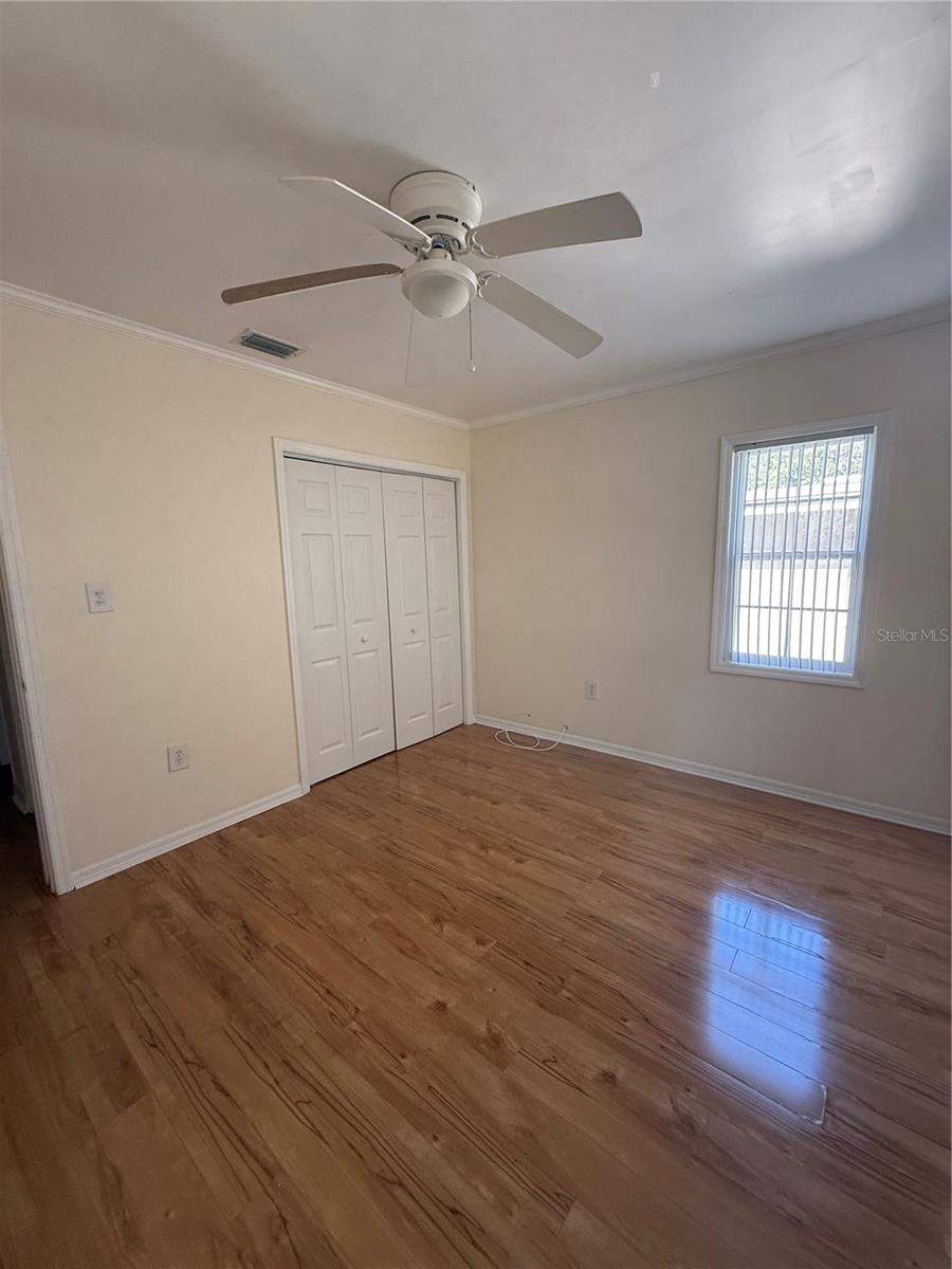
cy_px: 634
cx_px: 476
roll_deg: +0.6
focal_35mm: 14
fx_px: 513
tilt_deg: -8.2
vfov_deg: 102.1
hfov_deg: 85.7
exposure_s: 1/99
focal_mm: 2.22
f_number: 2.2
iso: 250
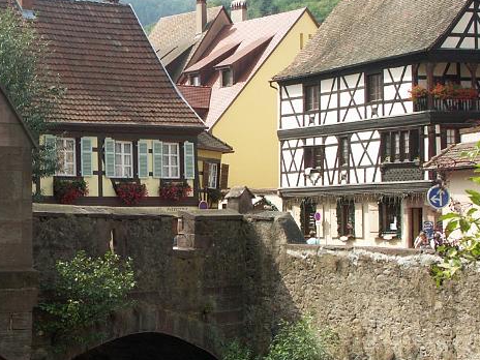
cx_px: 106
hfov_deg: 22.5
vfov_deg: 17.2
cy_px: 188
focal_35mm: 86
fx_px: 1193
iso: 64
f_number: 5.6
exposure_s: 1/160
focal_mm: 10.05
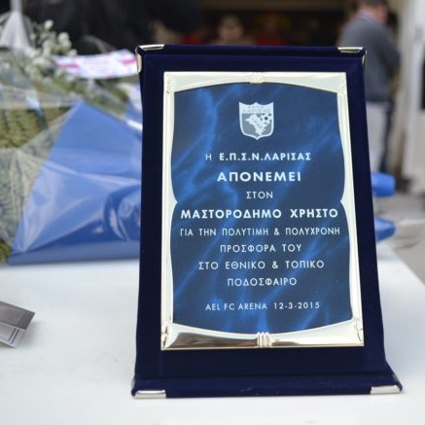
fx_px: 695
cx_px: 263
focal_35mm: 50
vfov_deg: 34.0
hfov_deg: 33.9
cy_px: 213
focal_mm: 26
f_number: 4.2
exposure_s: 1/640
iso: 400
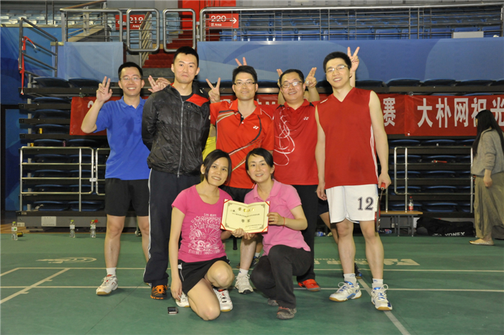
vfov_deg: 35.0
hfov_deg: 50.7
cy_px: 168
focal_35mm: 38
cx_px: 252
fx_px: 531
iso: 3200
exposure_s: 1/160
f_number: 6.3
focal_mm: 38
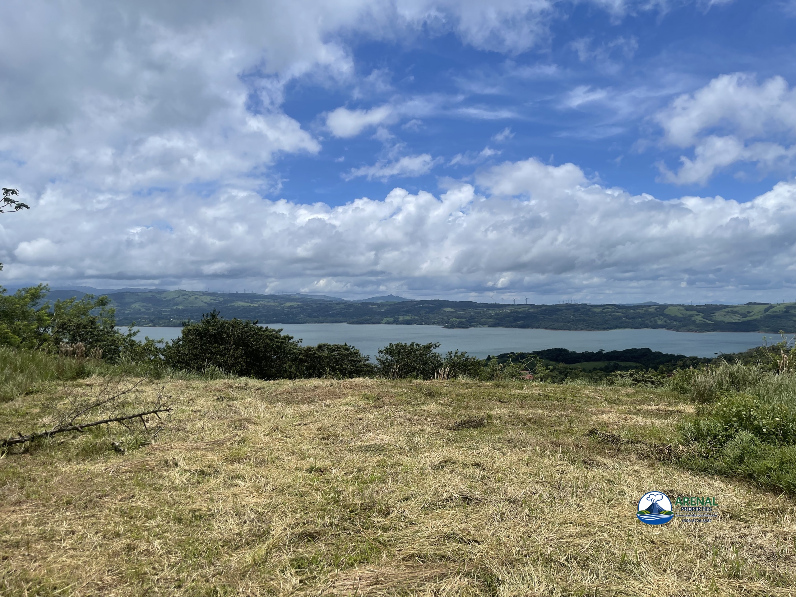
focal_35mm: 25
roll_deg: +0.4
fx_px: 575
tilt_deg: -0.8
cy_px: 298
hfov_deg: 69.4
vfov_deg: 54.9
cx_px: 398
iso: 32
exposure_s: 1/7937
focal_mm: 5.1
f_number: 1.6
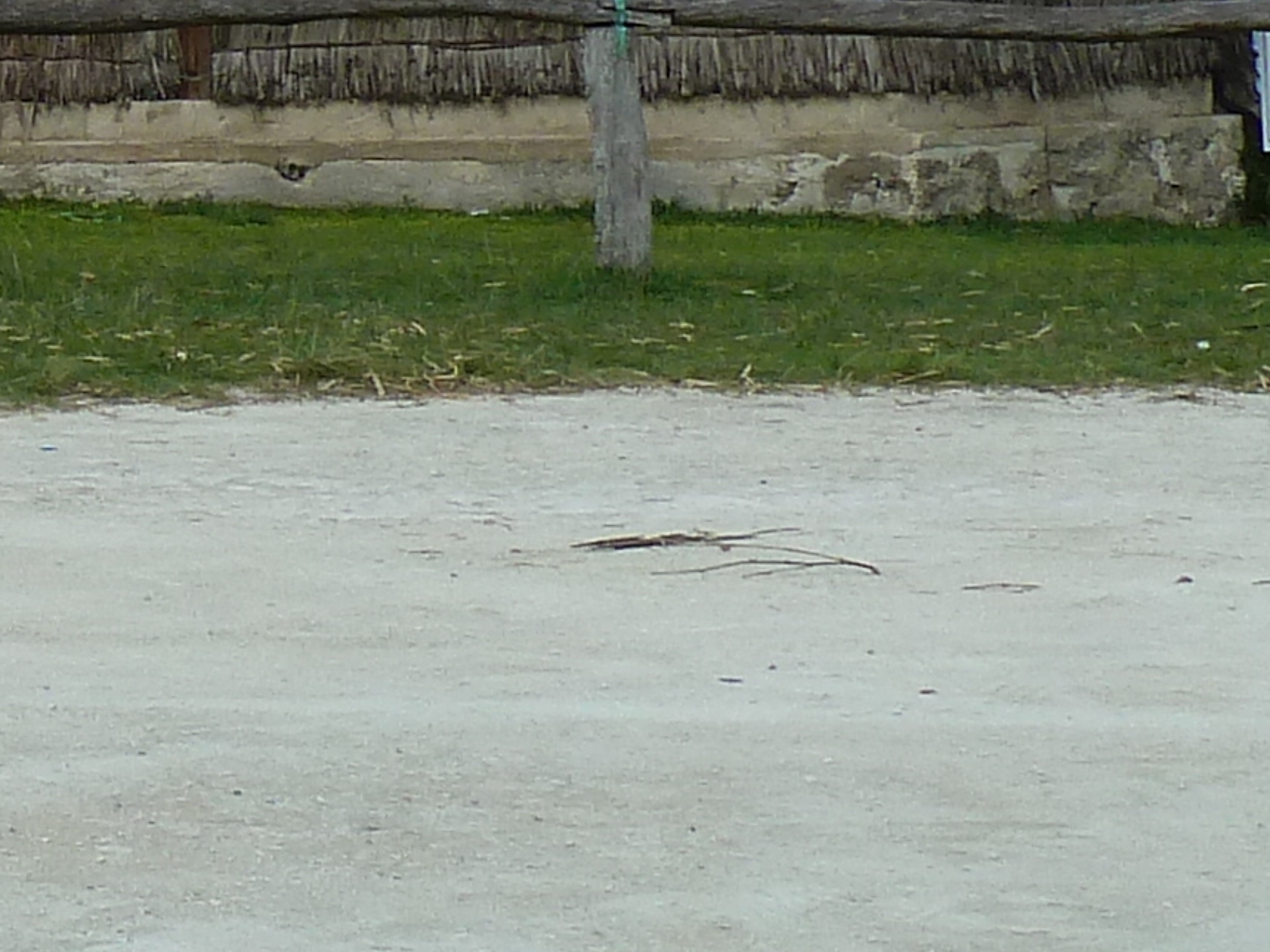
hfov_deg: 11.1
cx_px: -1165
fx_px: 5979
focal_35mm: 163
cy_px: -402
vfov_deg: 8.9
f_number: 5
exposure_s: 1/500
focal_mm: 5.7
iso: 80
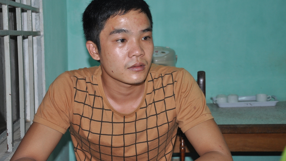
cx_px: 144
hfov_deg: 34.9
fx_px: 455
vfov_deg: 20.0
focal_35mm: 60
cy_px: 69
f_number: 4.5
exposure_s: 1/60
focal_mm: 38
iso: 400
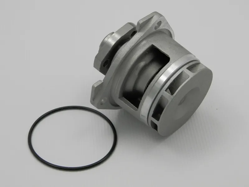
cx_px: 124
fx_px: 590
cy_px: 94
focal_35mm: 82
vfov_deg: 18.0
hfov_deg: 23.8
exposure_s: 1/160
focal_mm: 14.6
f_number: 4.2
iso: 125
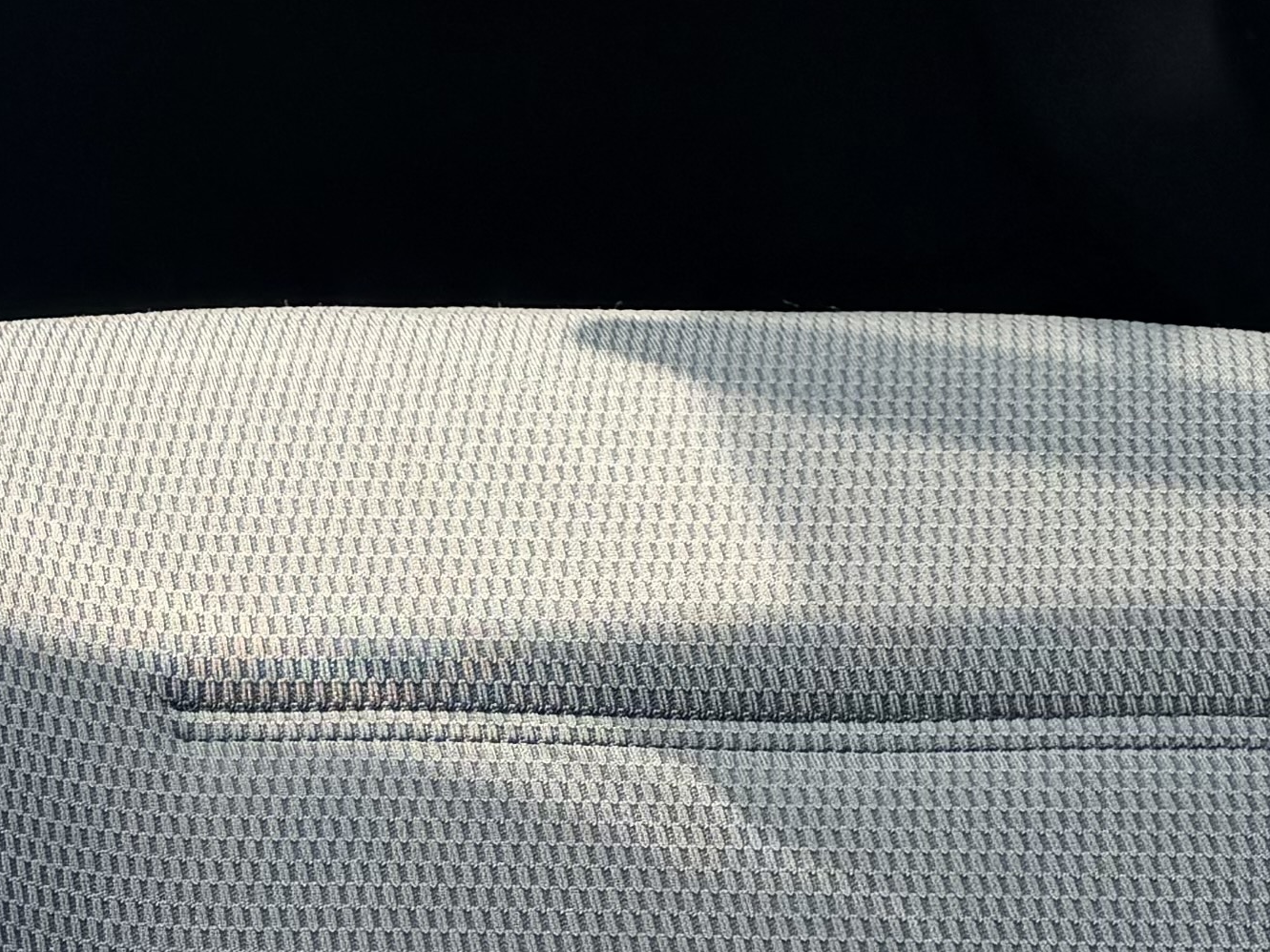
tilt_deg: -16.4
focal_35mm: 103
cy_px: -985
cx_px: -676
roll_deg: +1.1
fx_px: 3779
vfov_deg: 12.5
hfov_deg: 17.1
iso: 80
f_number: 1.78
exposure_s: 1/338
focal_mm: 6.76
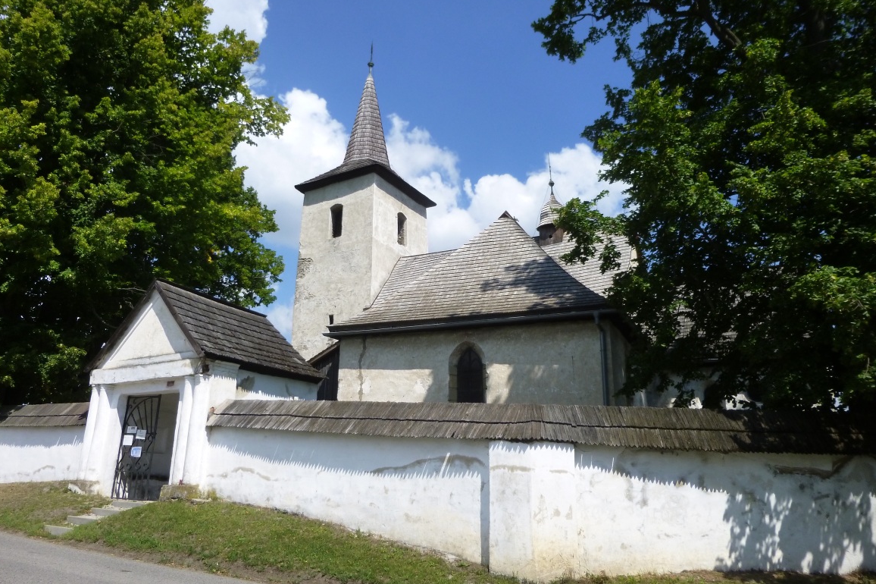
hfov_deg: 67.4
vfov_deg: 47.7
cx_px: 433
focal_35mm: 27
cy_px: 246
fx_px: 657
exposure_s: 1/1000
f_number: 3.1
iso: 160
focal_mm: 4.5
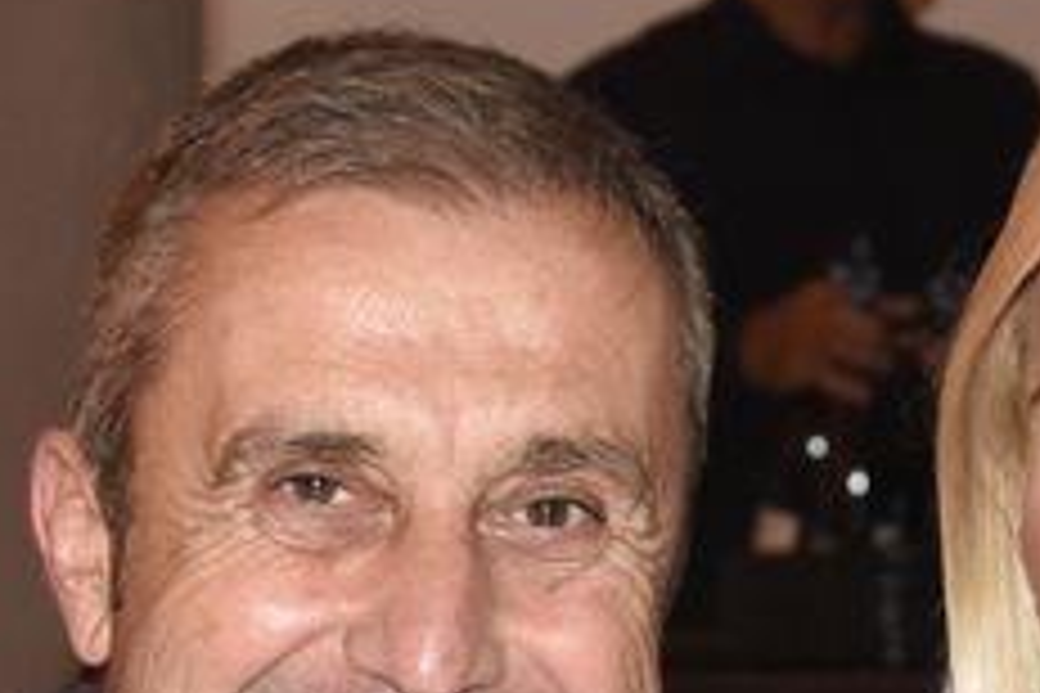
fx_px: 7193
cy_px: 868
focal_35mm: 249
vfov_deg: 5.5
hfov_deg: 8.2
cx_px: 1173
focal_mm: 48
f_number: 4.5
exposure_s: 1/80
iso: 1600
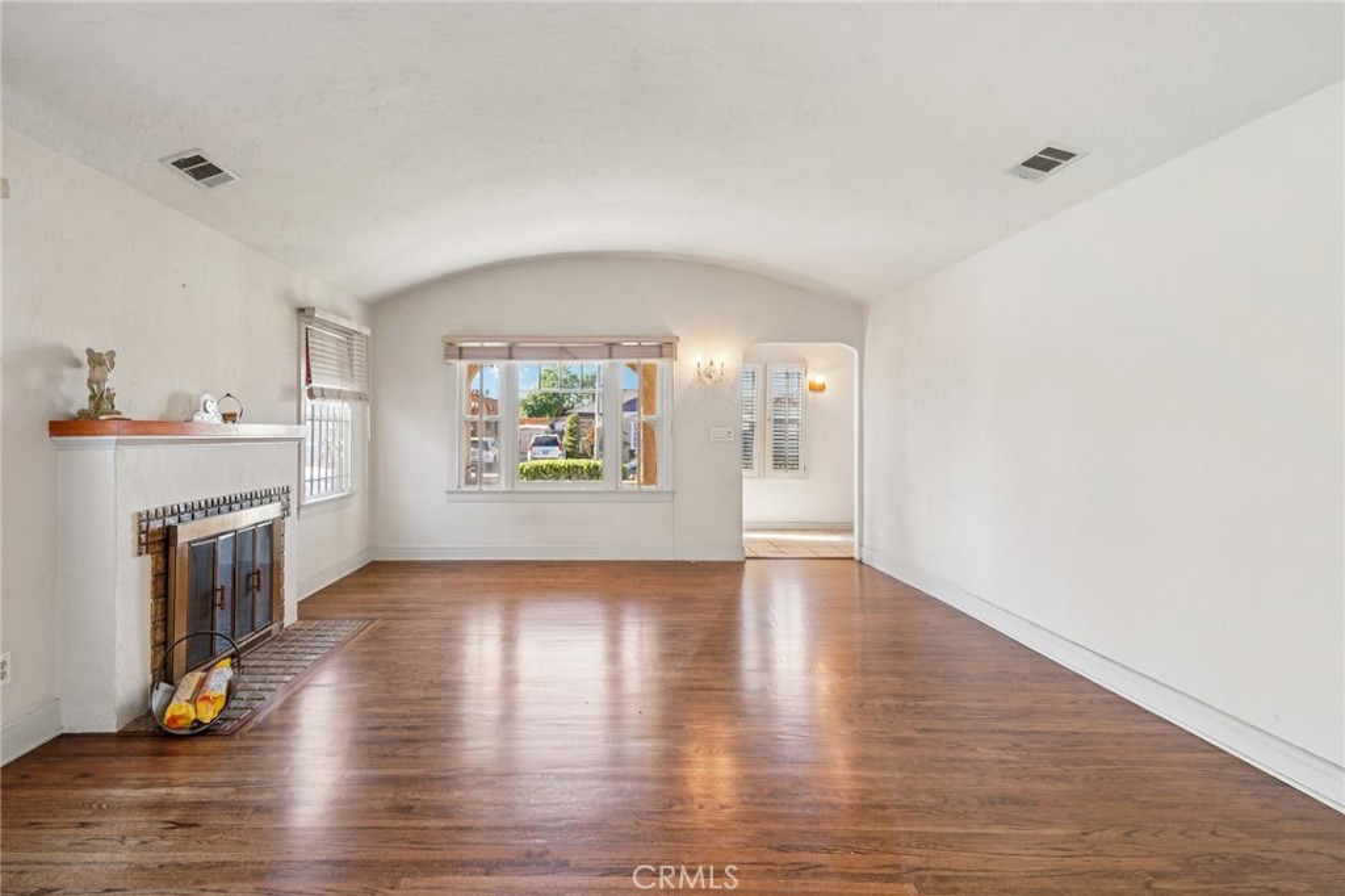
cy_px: 448
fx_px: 598
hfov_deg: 96.8
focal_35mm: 16
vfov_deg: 73.7
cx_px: 672
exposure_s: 1/15
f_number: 8
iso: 400
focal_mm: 16
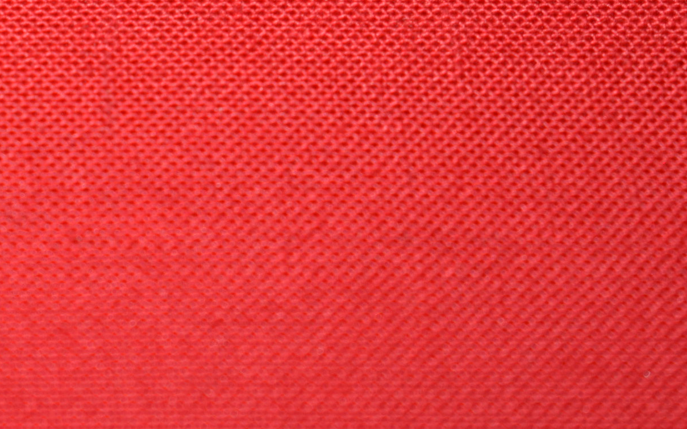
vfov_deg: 6.3
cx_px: -156
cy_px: -93
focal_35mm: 208
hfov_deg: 9.9
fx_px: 3900
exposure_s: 1/200
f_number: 5.6
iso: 400
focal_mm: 55
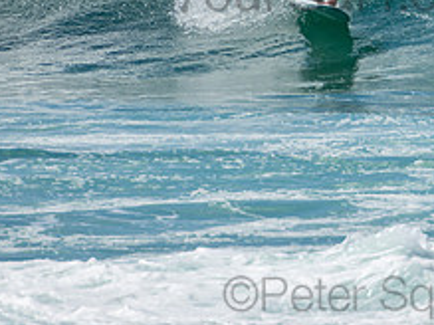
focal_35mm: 1527
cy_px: -35
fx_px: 19134
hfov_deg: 1.3
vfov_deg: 1.0
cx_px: 377
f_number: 5.6
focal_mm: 400
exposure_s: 1/2000
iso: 250
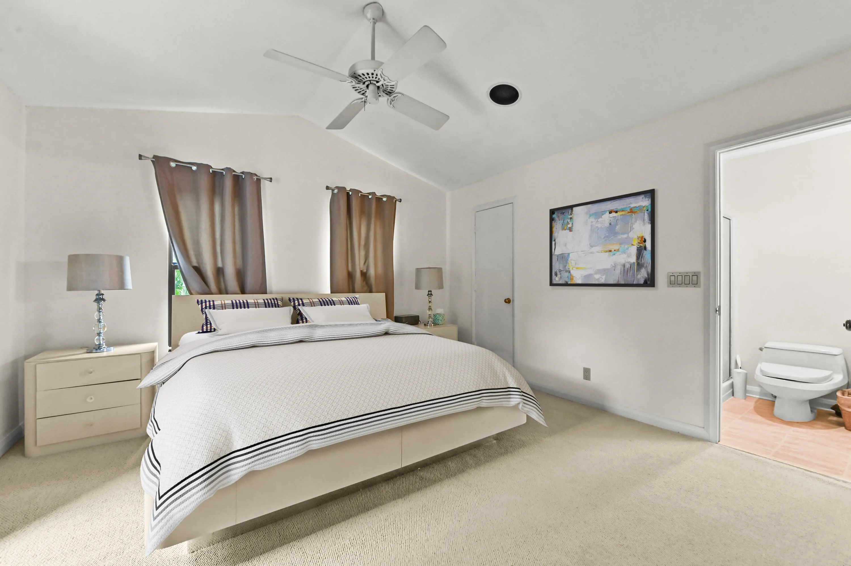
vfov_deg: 81.1
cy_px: 283
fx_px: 331
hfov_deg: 104.3
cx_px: 426
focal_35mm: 14
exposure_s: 1/10
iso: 1250
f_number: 9
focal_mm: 14
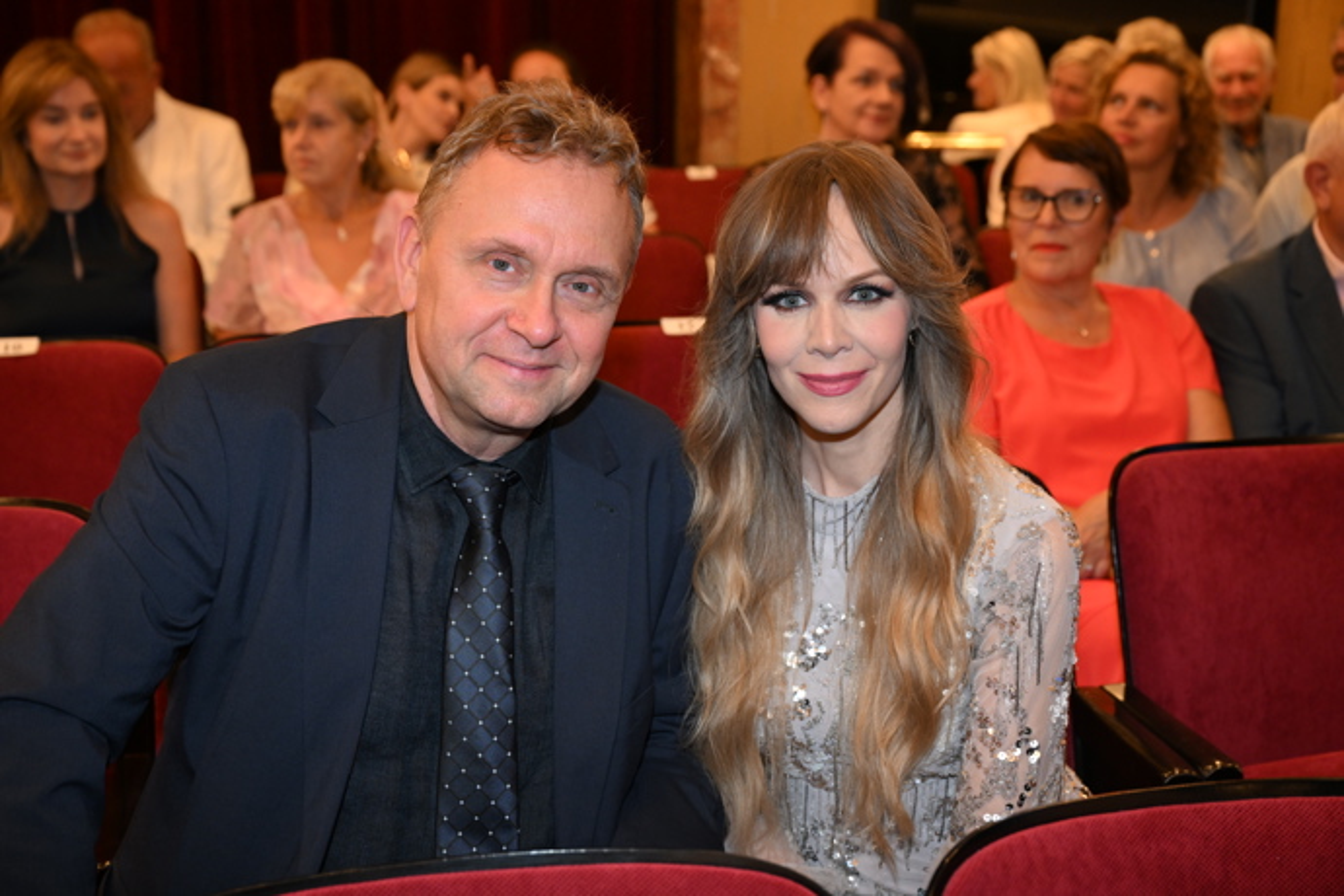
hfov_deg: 41.9
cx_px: 672
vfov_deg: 28.6
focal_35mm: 47
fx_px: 1755
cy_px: 448
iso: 2000
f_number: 4.5
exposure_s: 1/125
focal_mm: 47
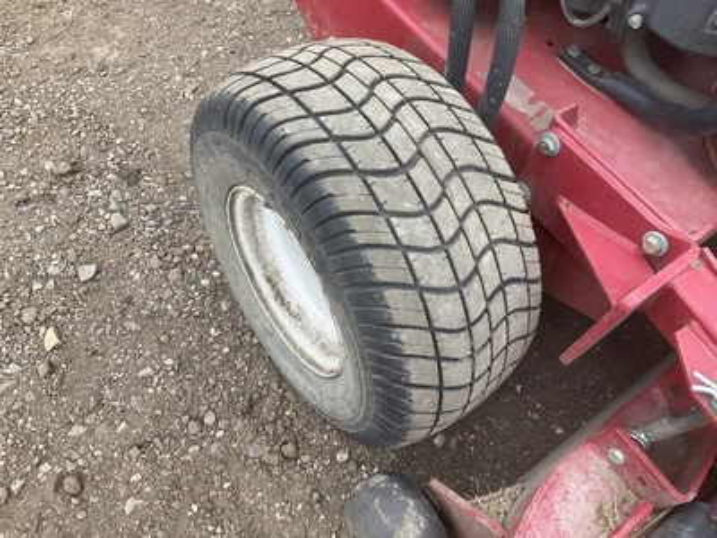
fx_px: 601
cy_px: 269
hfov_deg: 61.7
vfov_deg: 48.2
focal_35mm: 29
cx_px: 358
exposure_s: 1/432
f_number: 1.8
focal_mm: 3
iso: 25
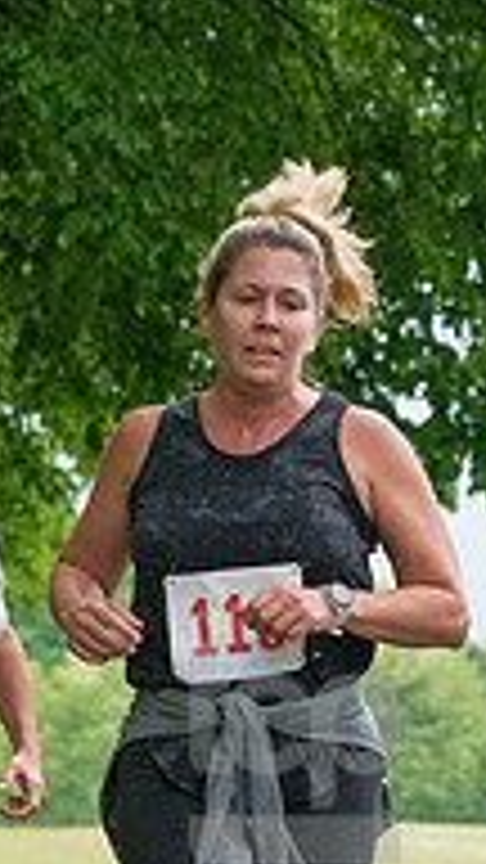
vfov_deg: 7.2
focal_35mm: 301
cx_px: 295
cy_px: 770
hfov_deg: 4.0
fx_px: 6896
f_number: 5.6
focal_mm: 82
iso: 6400
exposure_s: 1/1250
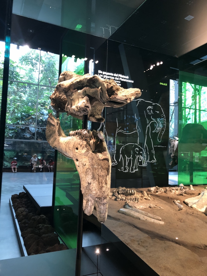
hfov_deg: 49.7
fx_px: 223
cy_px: 138
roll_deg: -2.9
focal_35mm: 28
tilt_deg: +4.5
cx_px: 104
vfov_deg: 63.4
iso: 100
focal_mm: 3.99
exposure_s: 1/17
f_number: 1.8
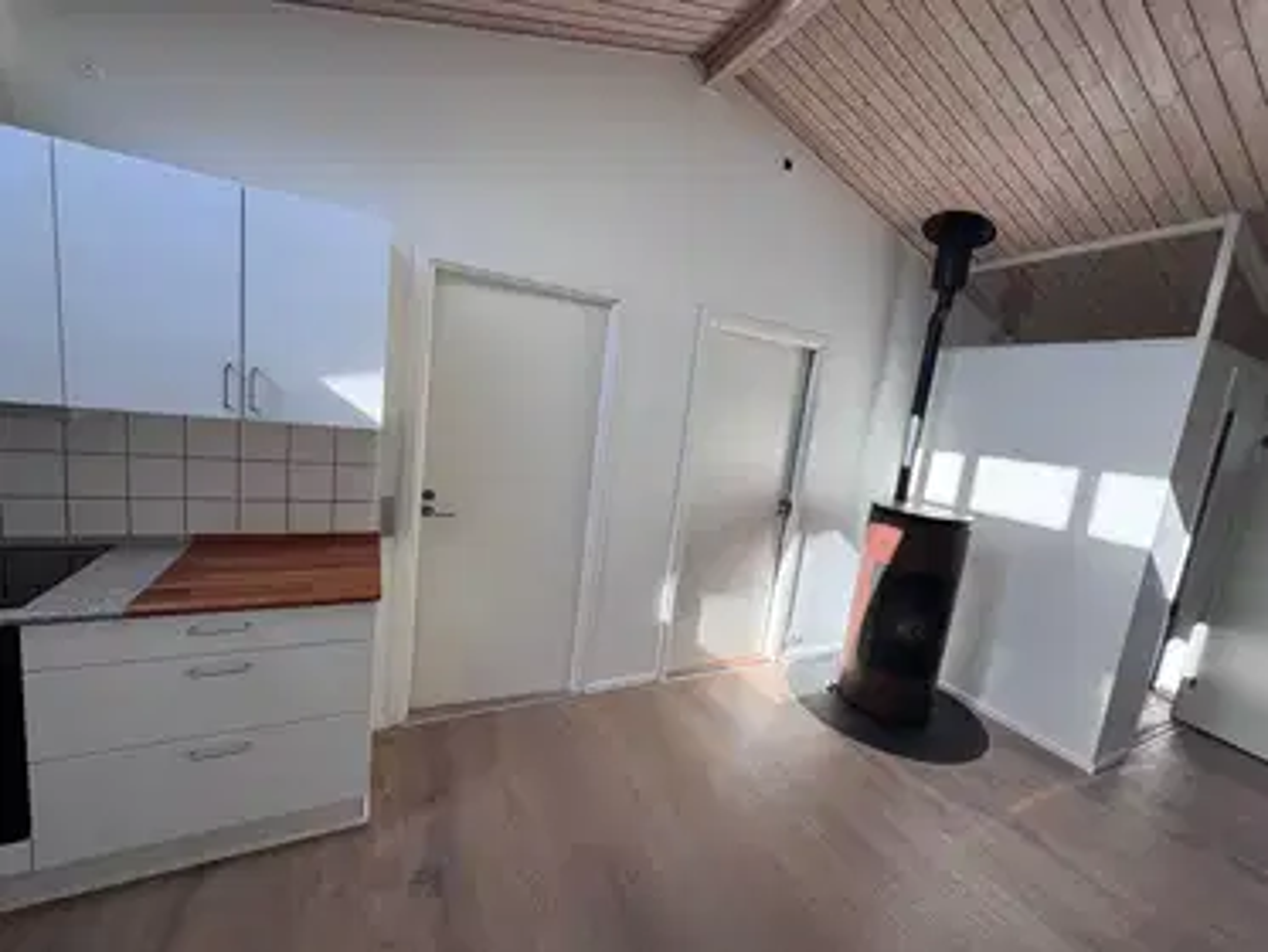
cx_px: 634
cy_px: 476
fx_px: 513
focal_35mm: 14
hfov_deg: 102.0
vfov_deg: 85.7
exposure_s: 1/275
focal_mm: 2.22
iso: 40
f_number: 2.2
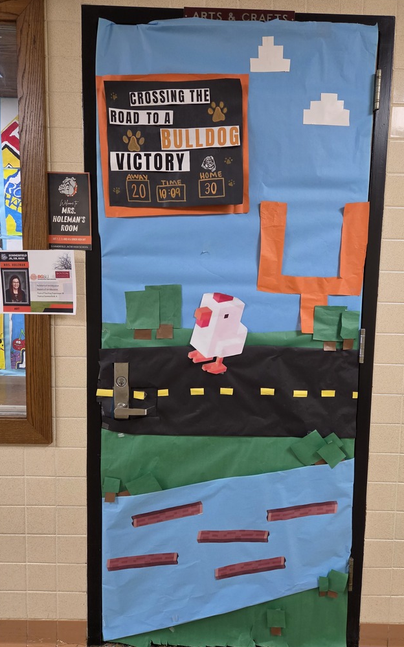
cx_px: 232
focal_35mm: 25
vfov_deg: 72.6
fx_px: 441
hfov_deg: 49.1
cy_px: 326
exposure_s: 1/120
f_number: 1.8
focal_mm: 5.4
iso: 400
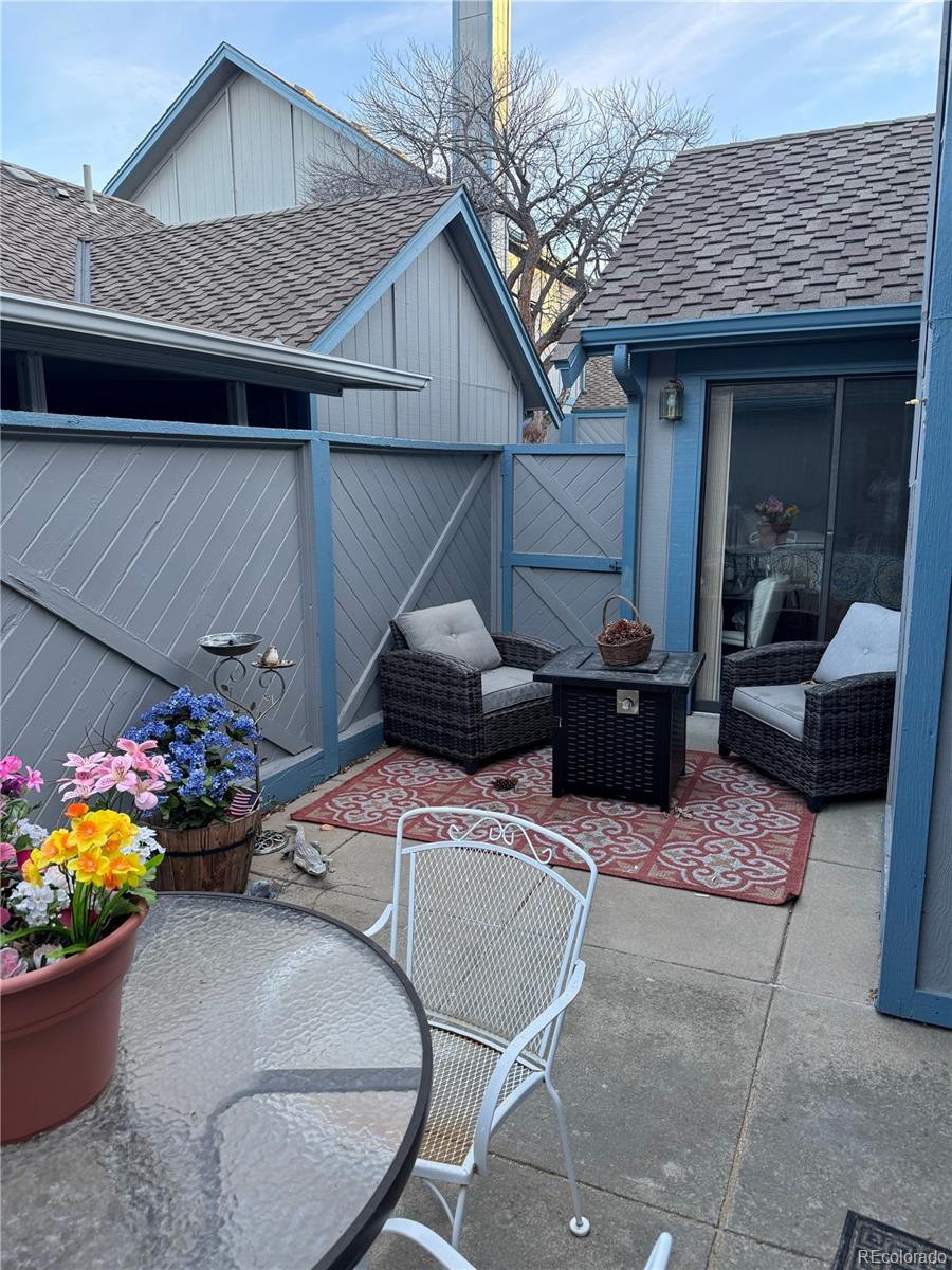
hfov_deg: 56.8
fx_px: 880
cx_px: 476
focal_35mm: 24
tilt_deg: -10.6
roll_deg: +0.1
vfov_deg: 71.6
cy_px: 635
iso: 100
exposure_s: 1/156
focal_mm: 6.76
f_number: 1.78
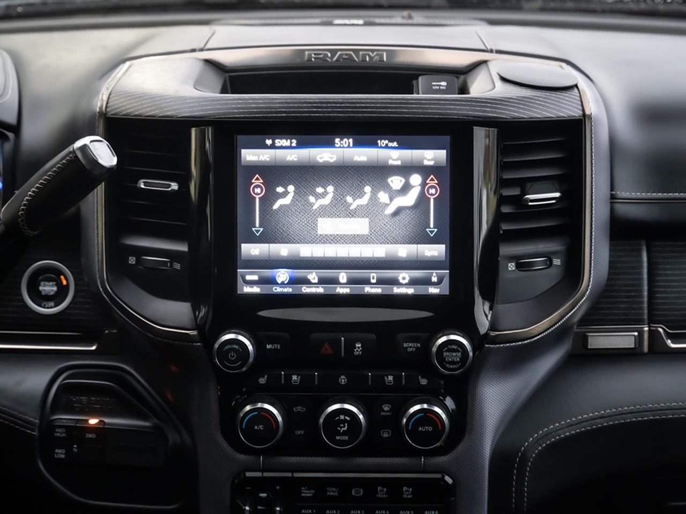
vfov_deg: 23.5
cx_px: 351
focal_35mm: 62
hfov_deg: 31.0
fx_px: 1237
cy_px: 218
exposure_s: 1/50
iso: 2500
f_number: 4
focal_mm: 50
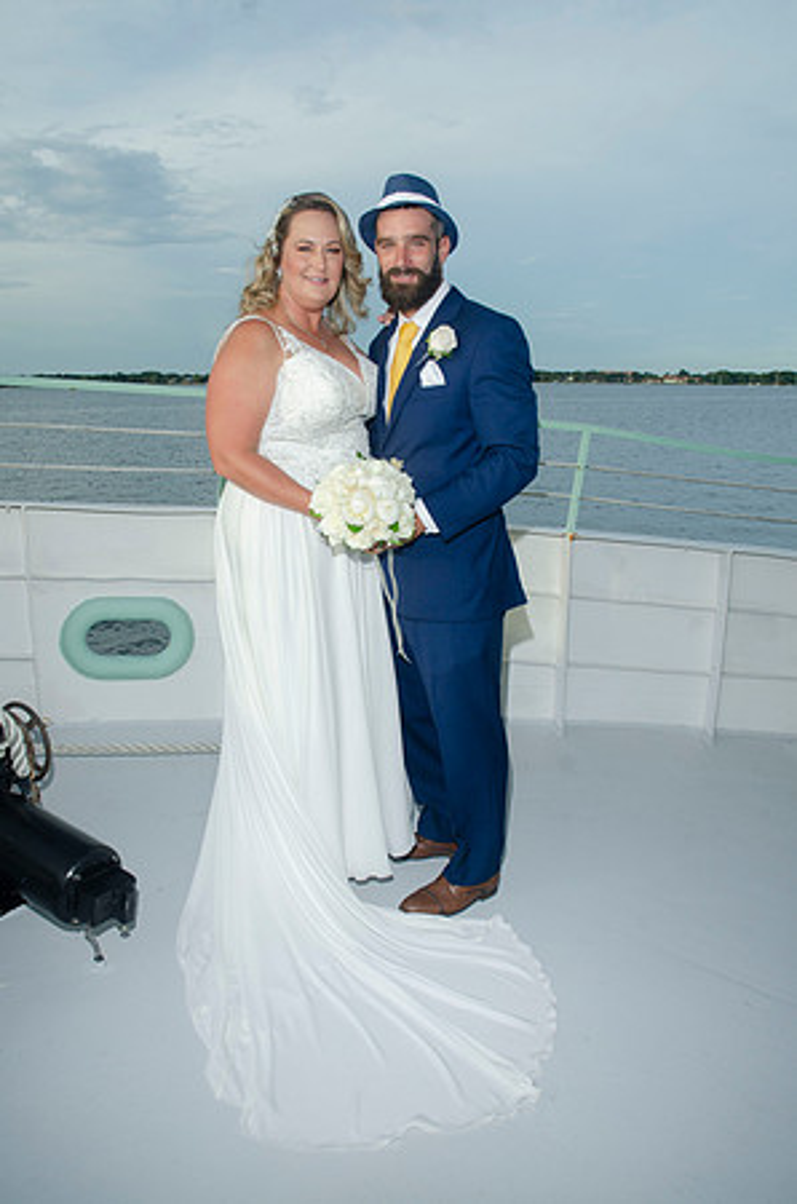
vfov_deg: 67.5
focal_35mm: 27
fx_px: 901
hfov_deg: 47.7
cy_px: 602
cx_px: 398
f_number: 8
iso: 100
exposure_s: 1/250
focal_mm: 18
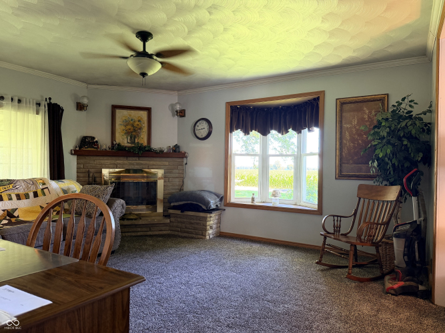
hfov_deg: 71.6
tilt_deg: +0.3
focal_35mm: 24
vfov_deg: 56.8
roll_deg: -0.7
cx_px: 222
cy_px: 166
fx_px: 308
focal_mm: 6.76
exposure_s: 1/60
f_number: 1.78
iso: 250
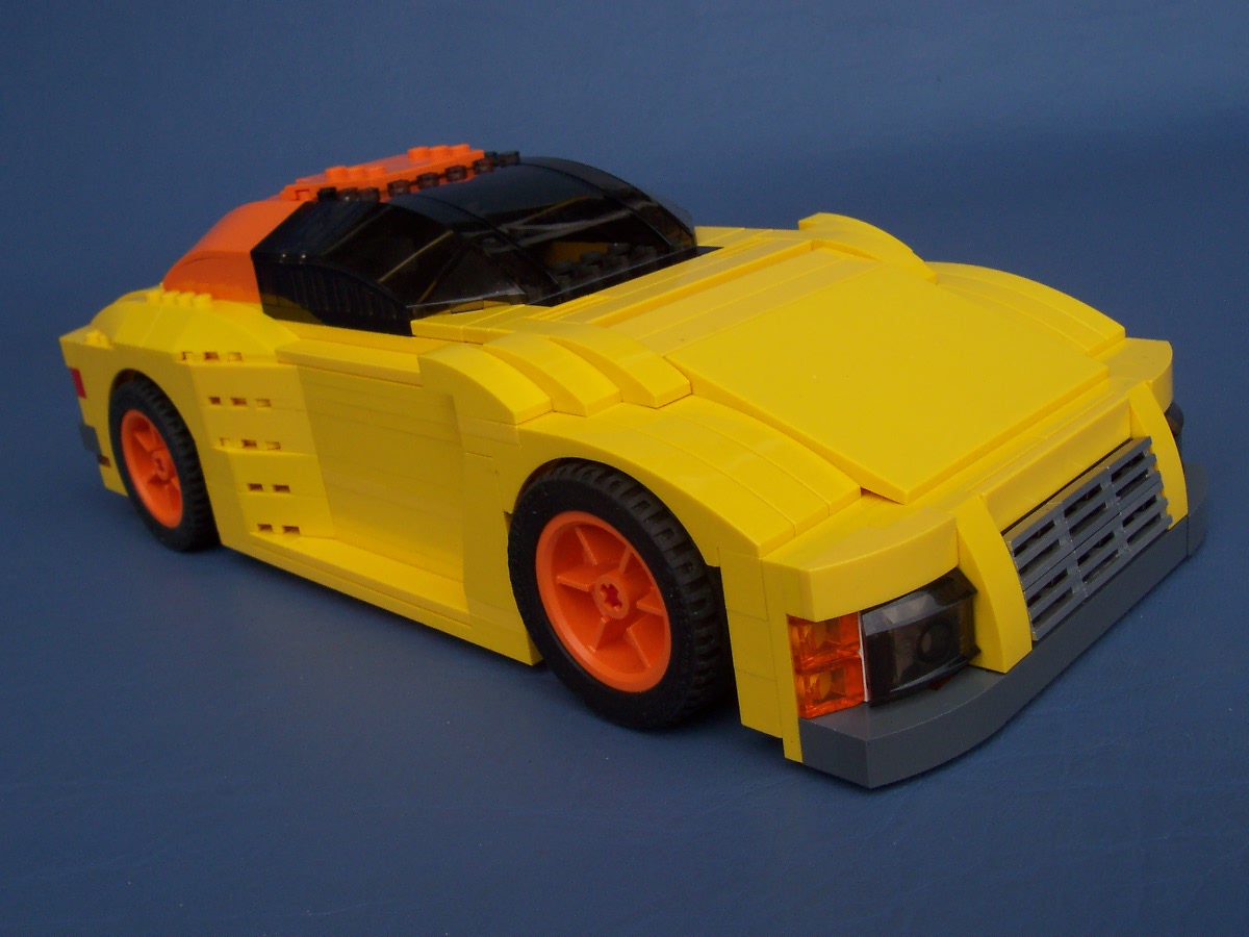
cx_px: 624
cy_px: 468
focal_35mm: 37
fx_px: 1335
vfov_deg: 38.7
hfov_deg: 50.1
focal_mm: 5.6
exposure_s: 1/125
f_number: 5.6
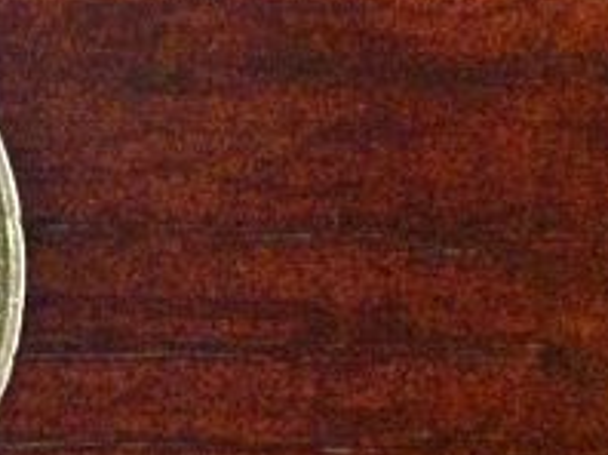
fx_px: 1860
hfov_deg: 17.1
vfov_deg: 13.9
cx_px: -243
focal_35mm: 106
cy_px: 200
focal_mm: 3.85
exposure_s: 1/15
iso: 1000
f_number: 2.8
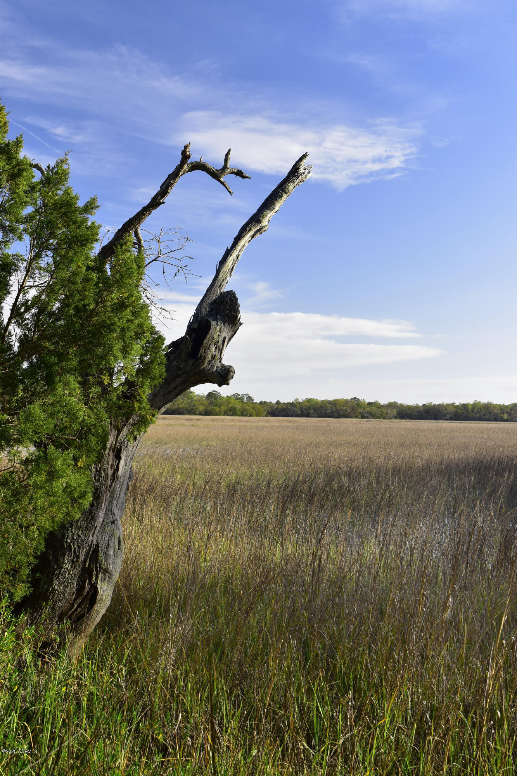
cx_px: 258
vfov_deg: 42.3
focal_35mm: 46
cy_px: 388
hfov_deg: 28.9
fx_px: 1002
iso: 400
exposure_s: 1/200
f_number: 10
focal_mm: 31
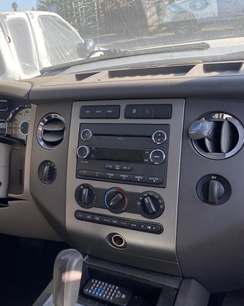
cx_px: 39
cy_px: 155
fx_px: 343
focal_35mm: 38
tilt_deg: -18.7
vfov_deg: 47.9
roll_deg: +12.0
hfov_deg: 37.4
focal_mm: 4.25
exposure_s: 1/324
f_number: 1.8
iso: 32
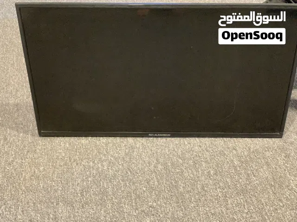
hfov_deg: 36.8
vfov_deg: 28.0
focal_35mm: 52
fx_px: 446
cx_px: 148
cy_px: 111
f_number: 2.4
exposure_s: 1/50
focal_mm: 6
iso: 400
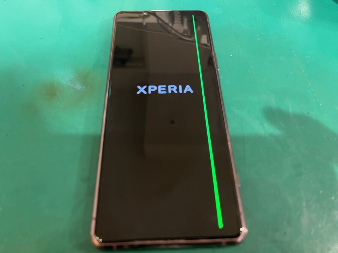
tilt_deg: -59.9
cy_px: 126
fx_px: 254
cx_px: 169
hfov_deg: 67.3
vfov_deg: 53.1
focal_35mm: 26
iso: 250
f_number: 1.6
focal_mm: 5.1
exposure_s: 1/50
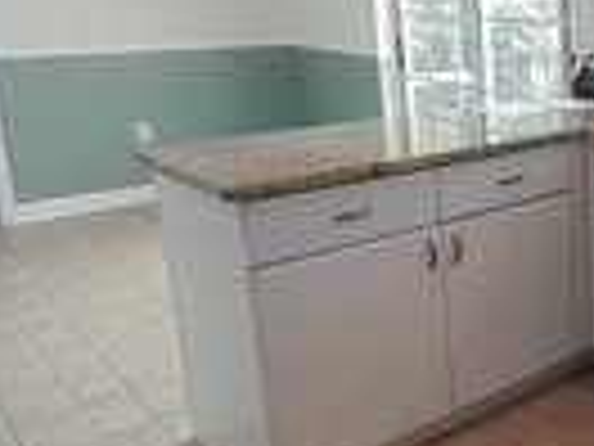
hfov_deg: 36.1
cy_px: 117
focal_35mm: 42
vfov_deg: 33.7
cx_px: 691
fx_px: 721
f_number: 2.2
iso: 64
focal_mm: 1.13
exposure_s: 1/60
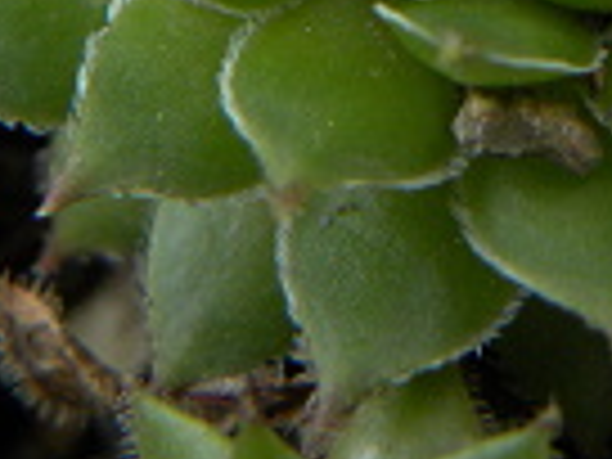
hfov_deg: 13.5
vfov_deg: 9.8
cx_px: 554
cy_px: -338
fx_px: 2564
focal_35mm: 145
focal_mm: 7.3
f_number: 3.2
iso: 100
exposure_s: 1/60
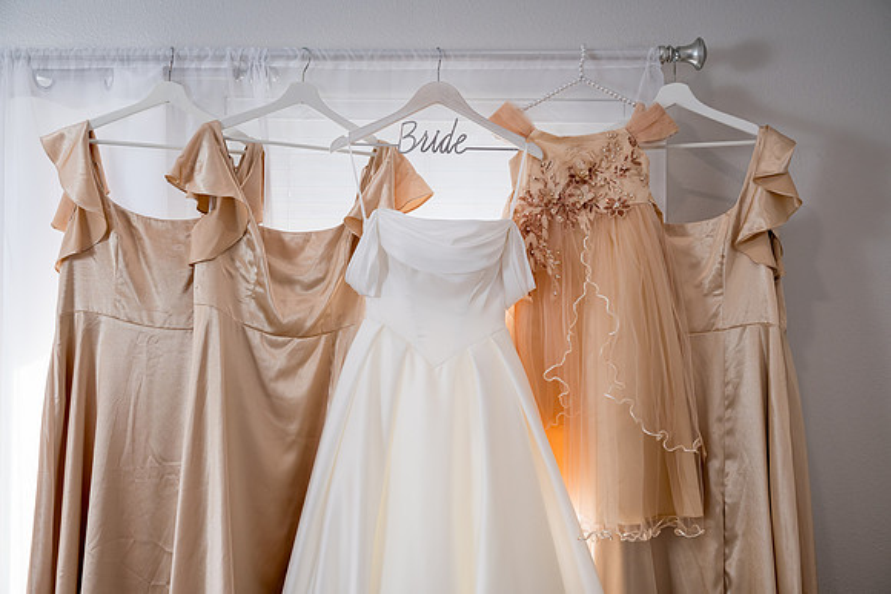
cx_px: 446
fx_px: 1213
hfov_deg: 40.3
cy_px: 297
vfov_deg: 27.5
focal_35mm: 49
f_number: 4
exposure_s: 1/320
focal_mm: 49
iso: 1000
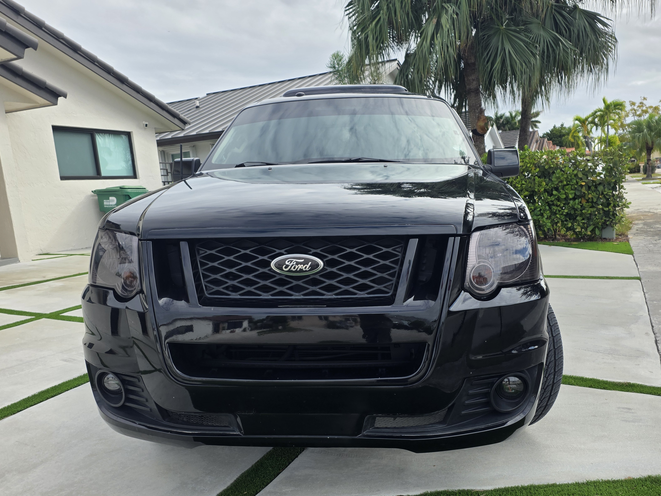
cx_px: 332
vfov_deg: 48.0
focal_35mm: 29
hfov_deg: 61.7
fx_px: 554
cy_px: 289
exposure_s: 1/3559
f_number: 1.7
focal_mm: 6.25
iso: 80
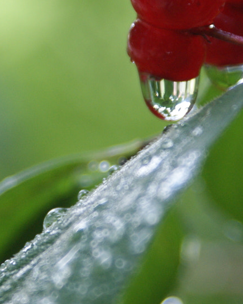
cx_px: 82
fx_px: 2608
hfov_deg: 5.3
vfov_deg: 6.7
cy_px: 170
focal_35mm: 290
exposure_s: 1/125
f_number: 5.6
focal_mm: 70
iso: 320
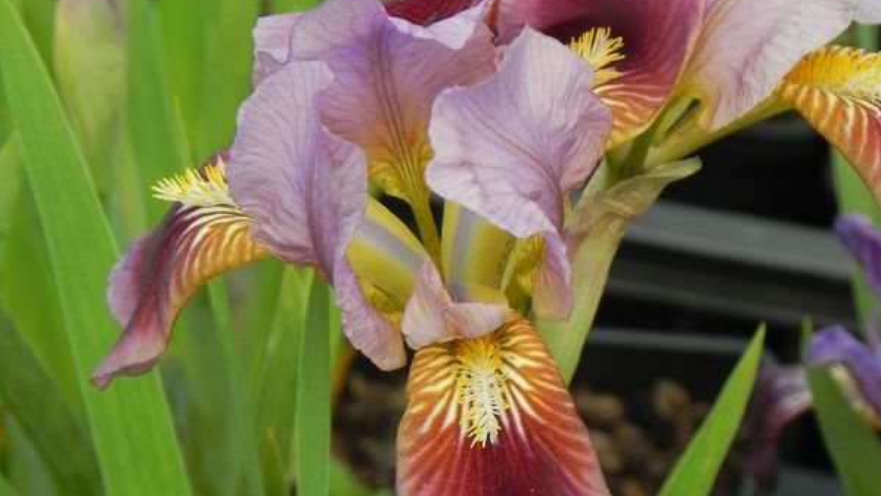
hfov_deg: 5.1
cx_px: 441
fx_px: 9930
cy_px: 285
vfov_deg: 2.9
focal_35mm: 425
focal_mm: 51.8
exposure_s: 1/320
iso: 160
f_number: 5
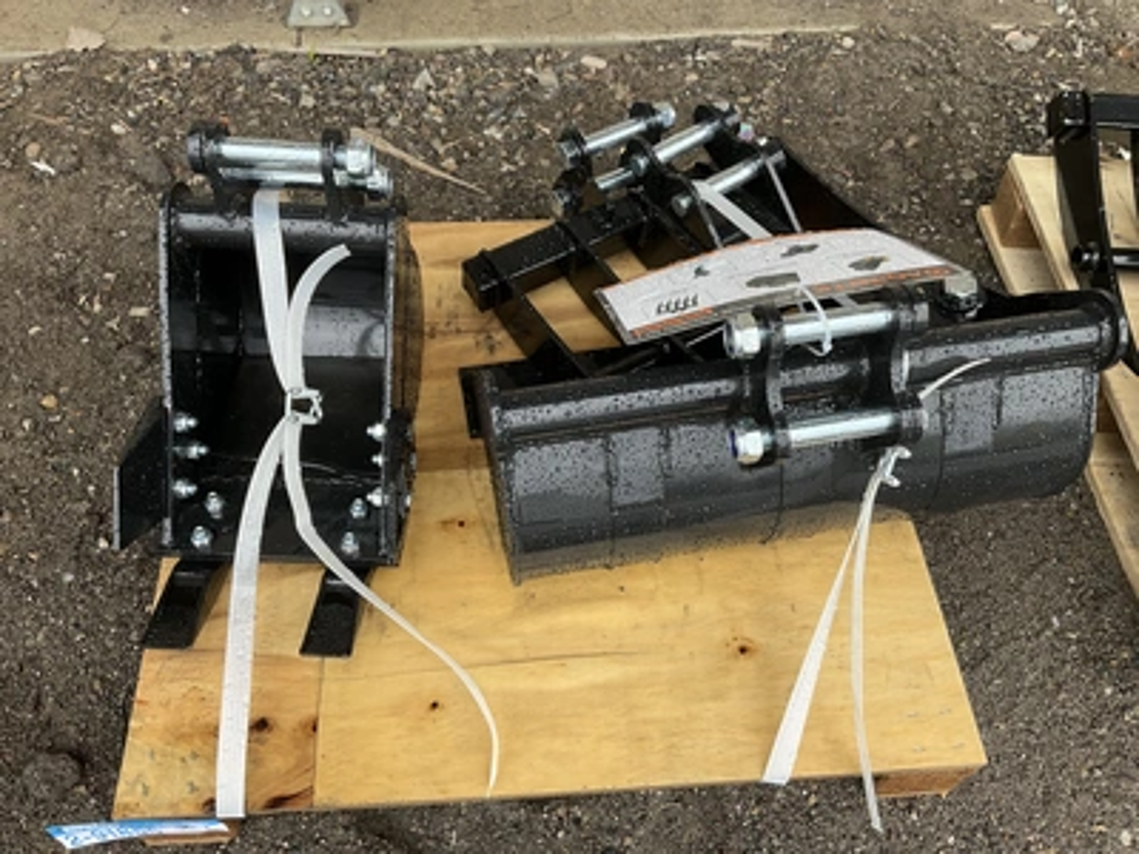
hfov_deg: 61.7
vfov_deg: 48.2
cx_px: 570
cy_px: 427
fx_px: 954
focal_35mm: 29
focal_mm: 3
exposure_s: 1/164
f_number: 1.8
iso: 20
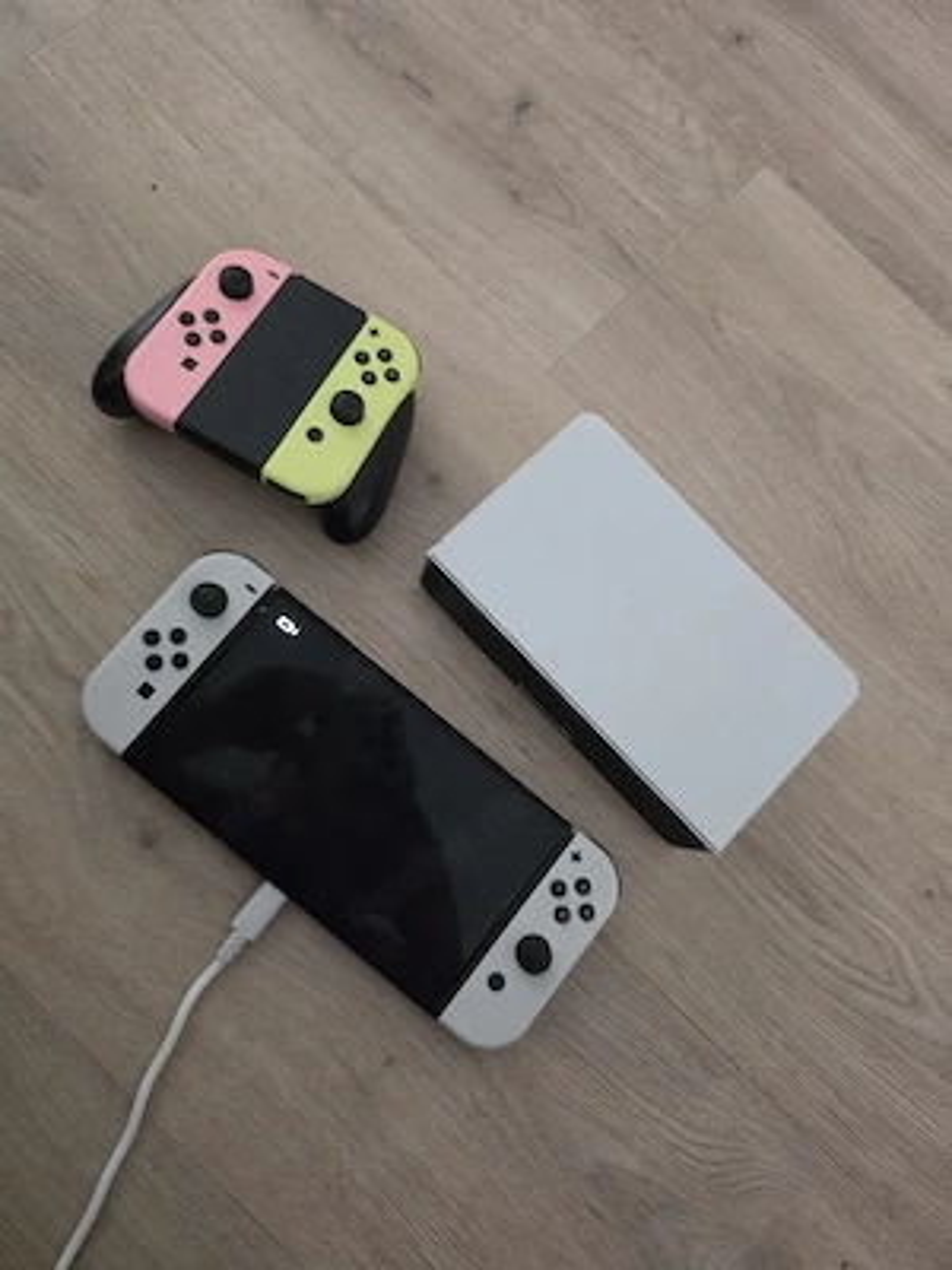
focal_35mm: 23
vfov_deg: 73.9
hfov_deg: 58.9
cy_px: 635
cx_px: 476
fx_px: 843
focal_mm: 6.5
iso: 1250
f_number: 1.4
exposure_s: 1/101
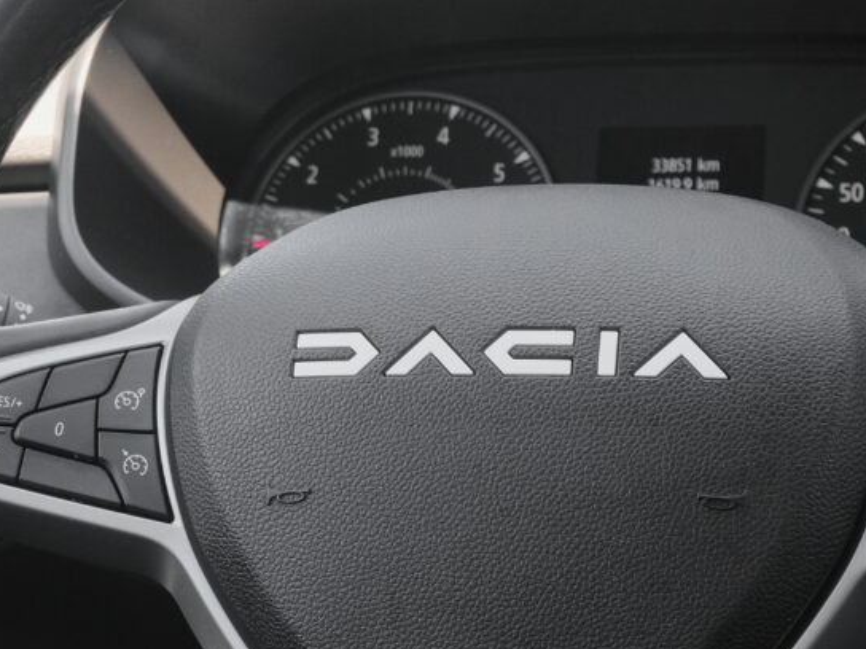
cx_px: 194
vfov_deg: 12.0
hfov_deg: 15.9
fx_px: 3077
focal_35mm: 123
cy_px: 336
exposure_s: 1/80
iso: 2000
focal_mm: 45
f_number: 9
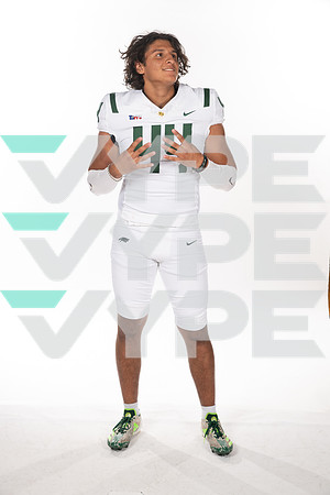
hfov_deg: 24.6
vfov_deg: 36.2
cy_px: 248
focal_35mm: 55
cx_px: 165
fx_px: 756
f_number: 8
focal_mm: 55
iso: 640
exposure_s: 1/400
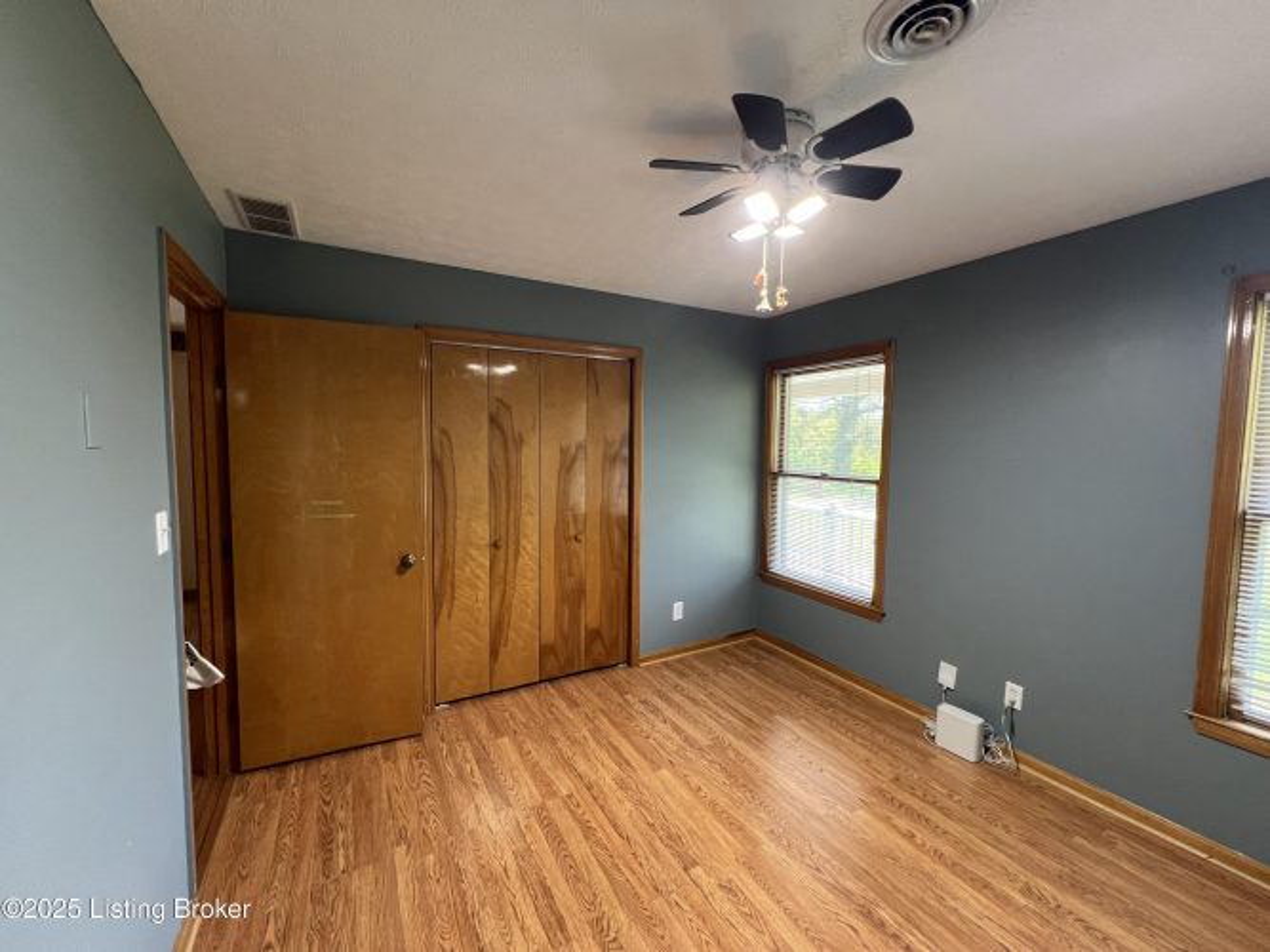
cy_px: 476
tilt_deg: -4.3
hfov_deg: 106.2
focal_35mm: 13
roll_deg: -0.2
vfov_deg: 89.9
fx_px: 477
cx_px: 635
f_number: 1.8
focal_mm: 1.57
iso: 160
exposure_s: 1/99
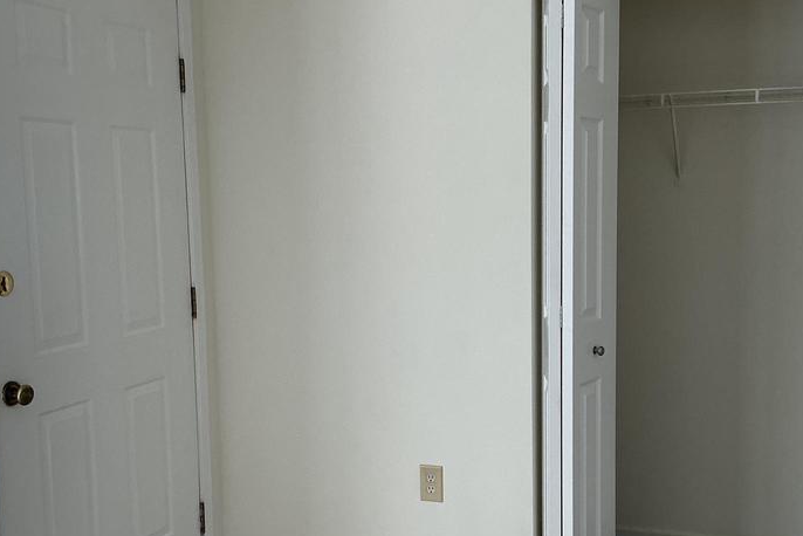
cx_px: 455
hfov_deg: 43.5
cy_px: 309
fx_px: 1004
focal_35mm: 45
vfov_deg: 29.8
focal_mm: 3
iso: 64
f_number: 1.8
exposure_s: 1/120
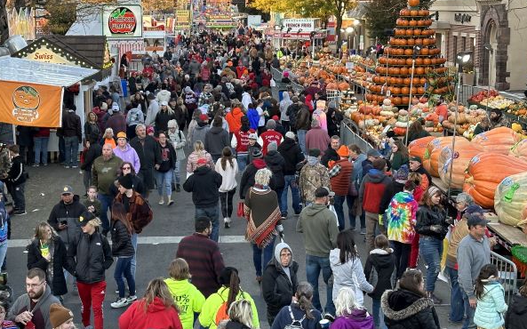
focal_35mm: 73
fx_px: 1048
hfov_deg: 28.2
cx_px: 214
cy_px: 190
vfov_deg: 17.8
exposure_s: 1/177
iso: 64
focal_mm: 6.86
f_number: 1.78
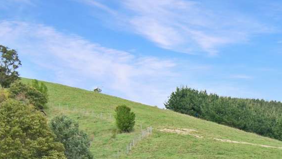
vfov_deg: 9.3
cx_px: 293
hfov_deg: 16.4
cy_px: 232
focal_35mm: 128
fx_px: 958
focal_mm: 24
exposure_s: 1/200
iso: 100
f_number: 7.1
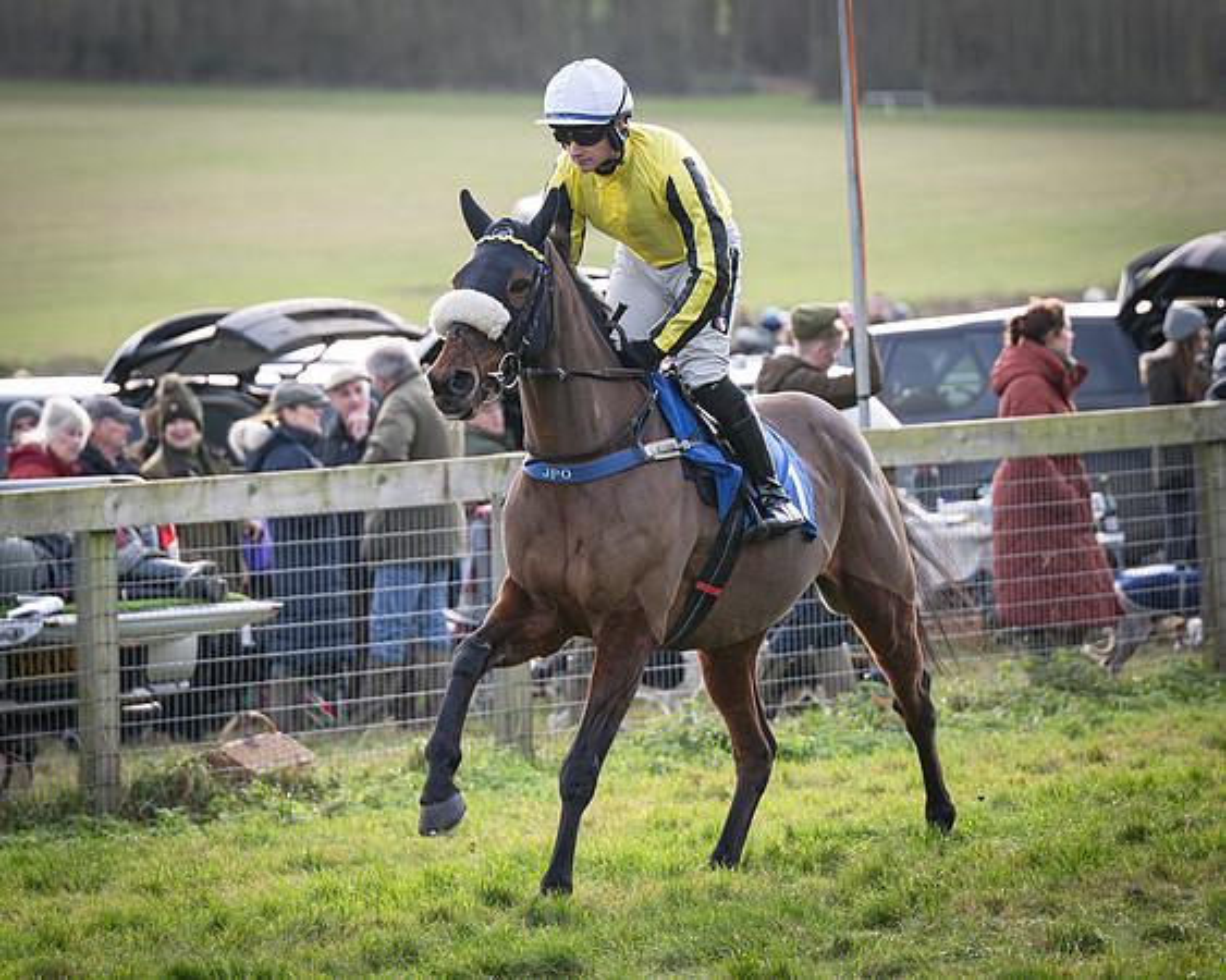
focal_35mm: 262
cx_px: 538
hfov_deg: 7.4
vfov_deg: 5.9
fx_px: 9514
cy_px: 386
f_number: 2.8
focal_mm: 115
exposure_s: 1/2000
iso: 800
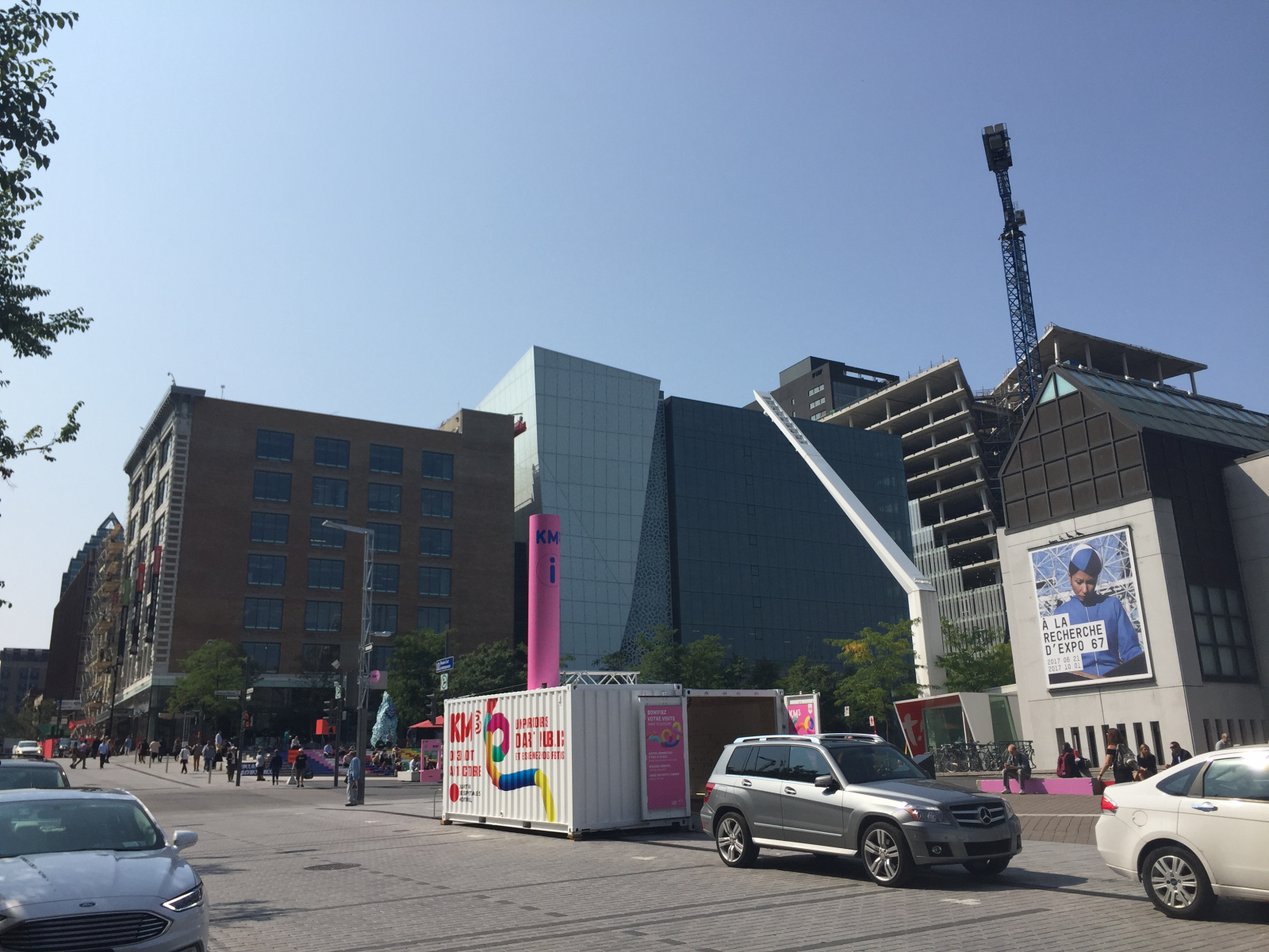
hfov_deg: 61.7
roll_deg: +0.9
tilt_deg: +16.6
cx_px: 634
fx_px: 1063
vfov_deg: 48.2
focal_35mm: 29
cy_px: 476
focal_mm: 4.15
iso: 32
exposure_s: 1/2825
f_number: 2.2
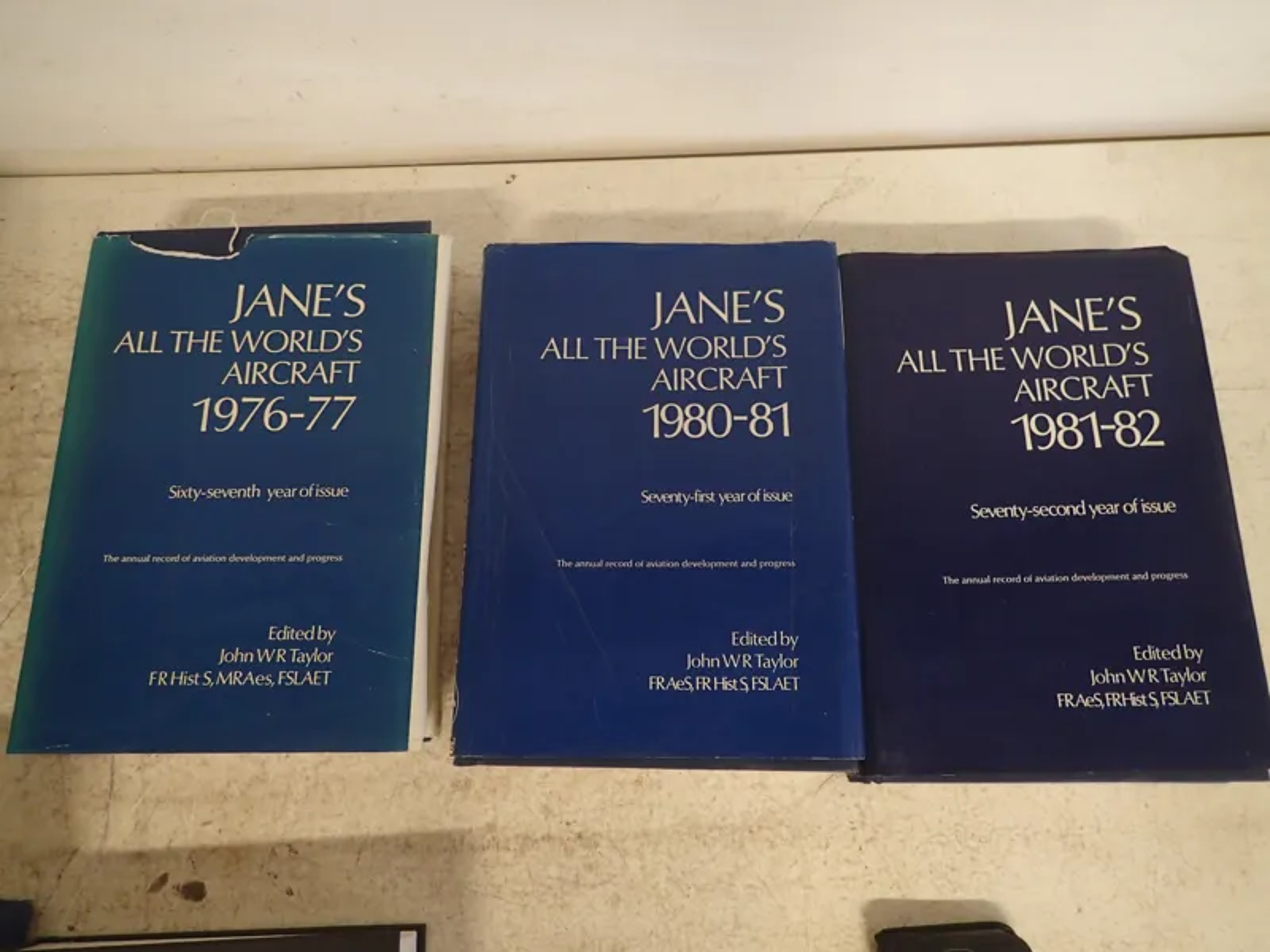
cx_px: 635
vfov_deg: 54.9
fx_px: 917
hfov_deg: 69.4
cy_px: 476
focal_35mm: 25
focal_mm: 4.5
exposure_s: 1/30
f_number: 2
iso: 400
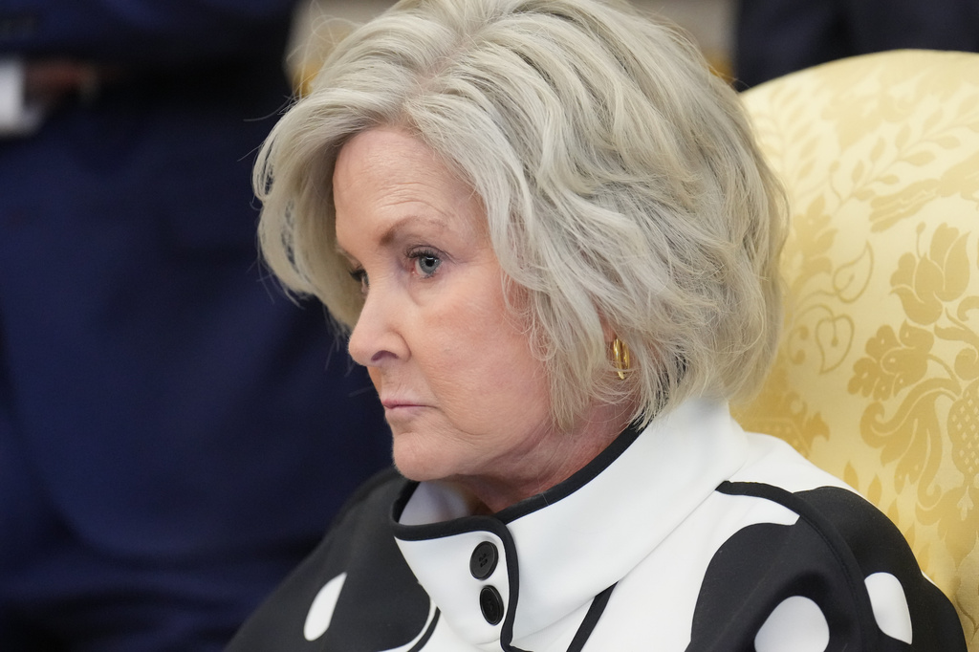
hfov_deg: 6.9
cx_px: 490
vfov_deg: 4.6
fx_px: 8155
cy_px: 326
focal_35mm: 300
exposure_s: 1/320
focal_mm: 200
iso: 5000
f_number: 2.8
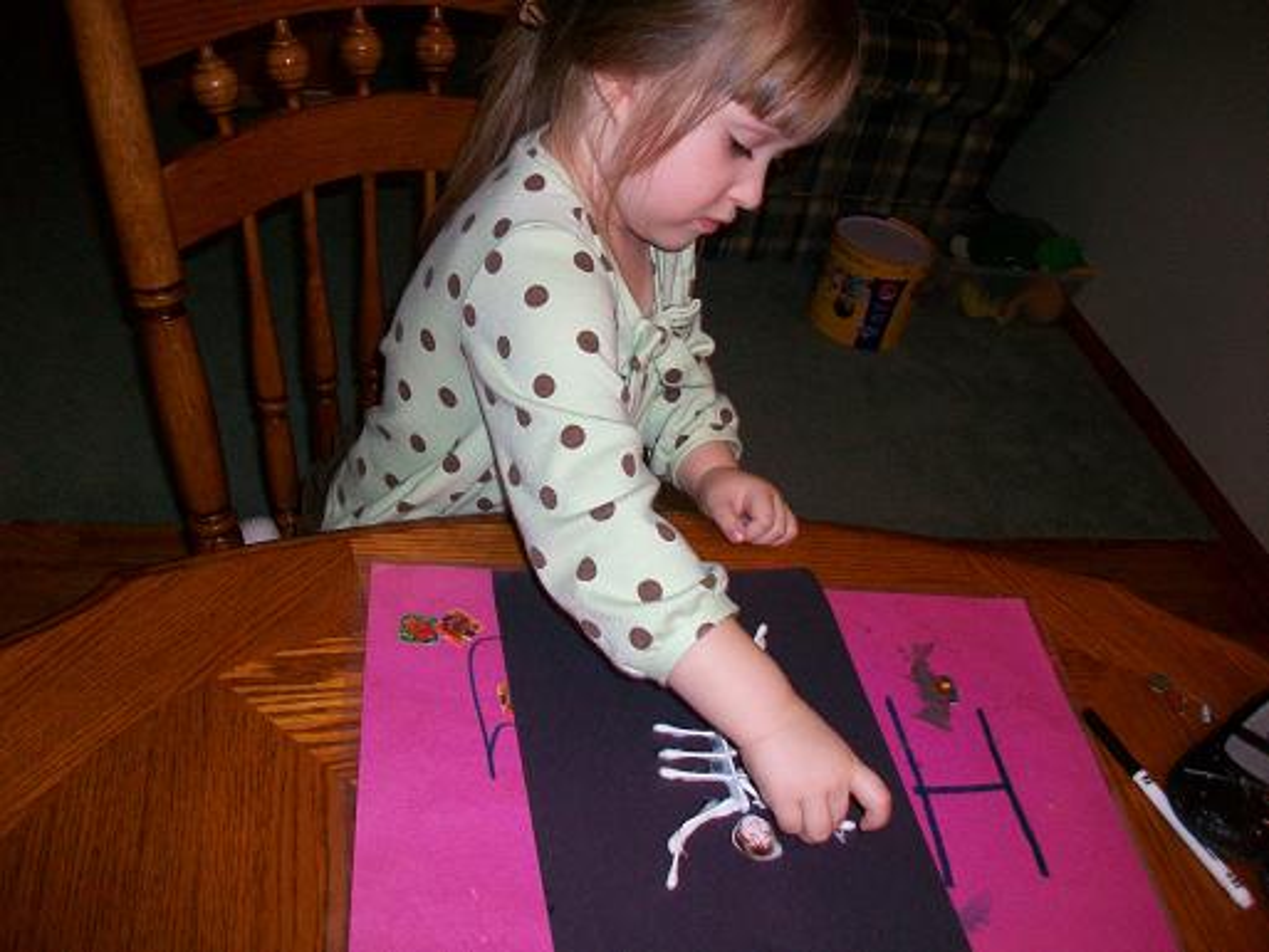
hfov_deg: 56.8
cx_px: 634
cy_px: 476
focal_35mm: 32
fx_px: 1173
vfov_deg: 44.2
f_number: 2.8
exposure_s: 1/60
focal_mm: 5.7
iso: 120
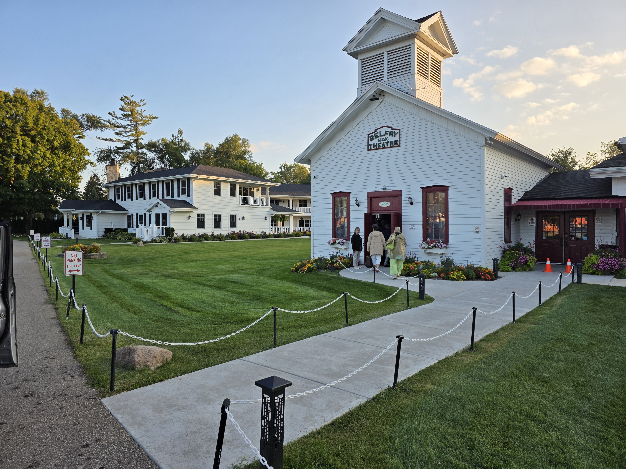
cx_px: 313
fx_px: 416
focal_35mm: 23
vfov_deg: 58.9
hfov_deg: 73.9
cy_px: 234
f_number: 1.7
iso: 80
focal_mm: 6.3
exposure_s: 1/1930
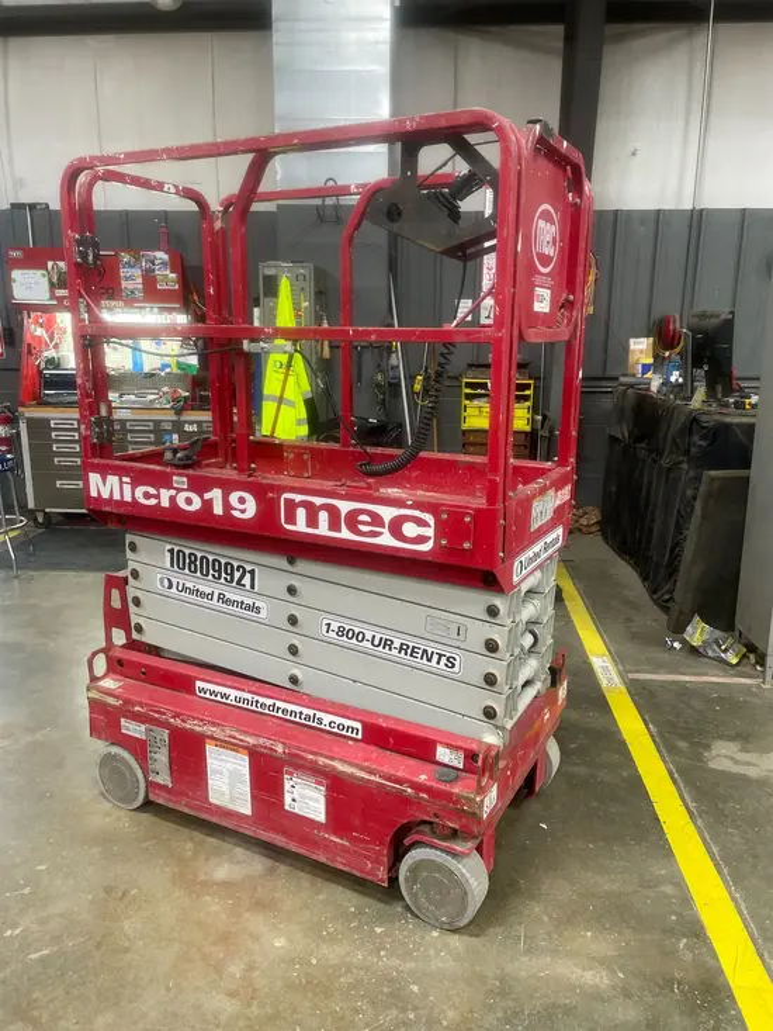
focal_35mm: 26
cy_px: 516
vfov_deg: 67.3
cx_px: 386
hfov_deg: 53.1
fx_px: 774
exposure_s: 1/60
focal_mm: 4.2
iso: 125
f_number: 1.6
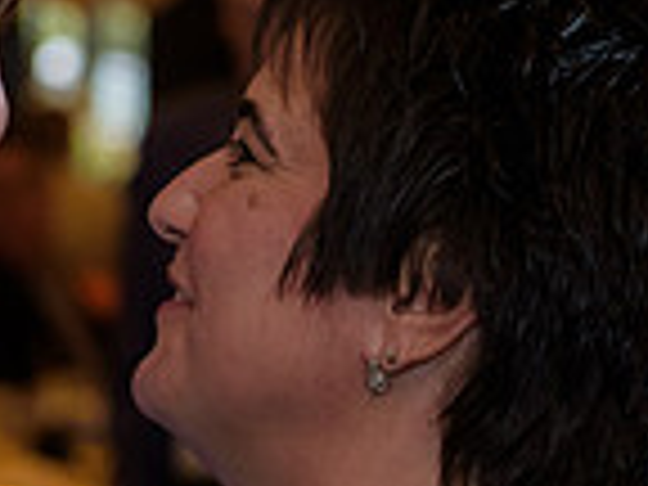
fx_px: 5073
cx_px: 400
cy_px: 277
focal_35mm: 271
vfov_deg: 5.5
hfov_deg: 7.3
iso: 1250
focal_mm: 70
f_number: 3.2
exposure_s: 1/125
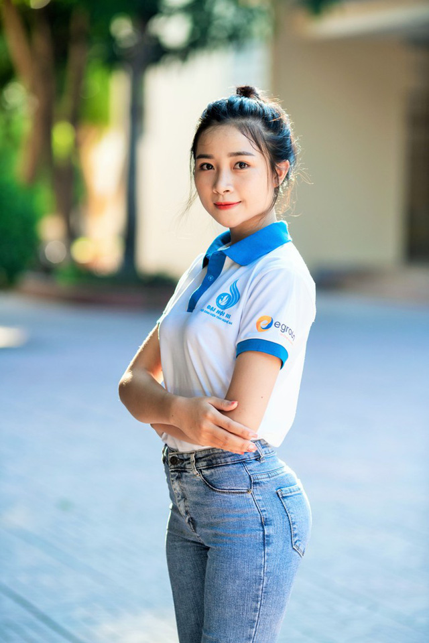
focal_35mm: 135
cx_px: 214
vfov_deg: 15.2
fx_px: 2413
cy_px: 322
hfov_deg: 10.2
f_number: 2.8
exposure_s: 1/320
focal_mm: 135
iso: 250
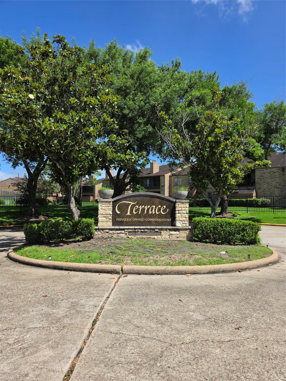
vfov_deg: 73.9
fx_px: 253
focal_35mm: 23
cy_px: 190
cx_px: 143
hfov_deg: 58.9
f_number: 1.4
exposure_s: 1/6147
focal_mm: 6.5
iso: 64
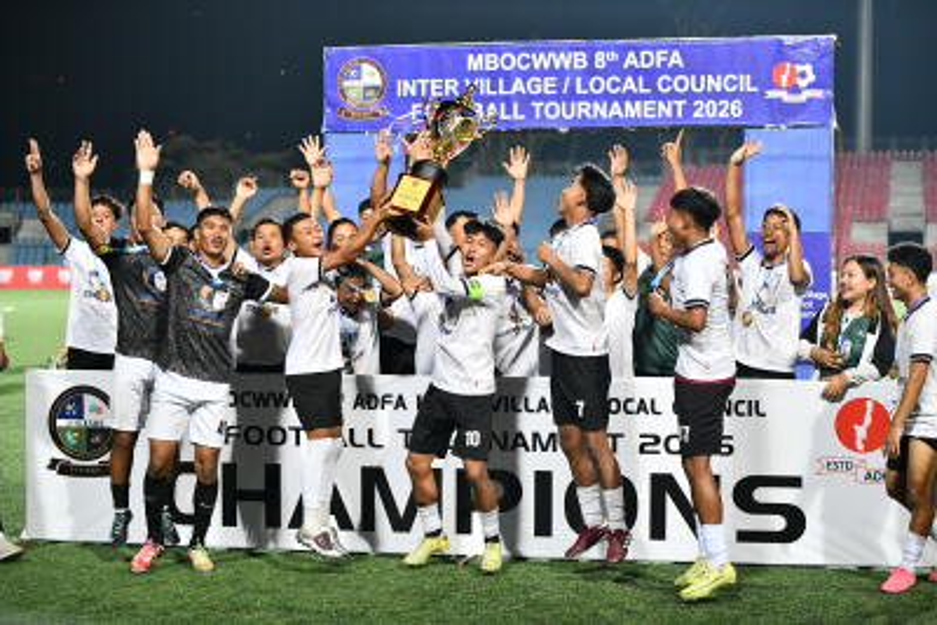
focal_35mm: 80
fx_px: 2083
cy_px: 312
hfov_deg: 25.4
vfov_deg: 17.1
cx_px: 468
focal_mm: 80
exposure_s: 1/500
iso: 1600
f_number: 2.8
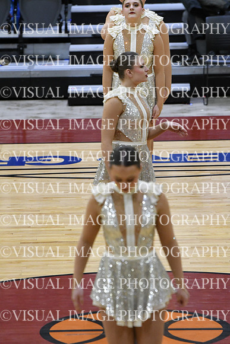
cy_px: 172
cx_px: 115
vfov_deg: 6.9
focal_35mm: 300
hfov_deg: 4.6
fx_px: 2873
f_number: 4
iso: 5000
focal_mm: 200
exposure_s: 1/500
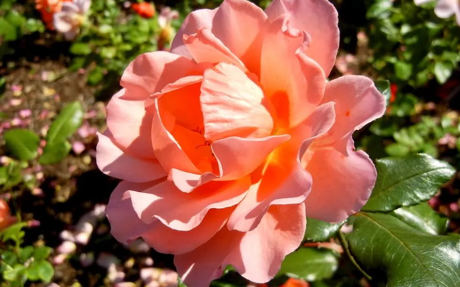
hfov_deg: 34.5
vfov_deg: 22.0
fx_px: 740
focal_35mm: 59
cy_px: 161
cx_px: 237
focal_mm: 9.3
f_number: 7.8
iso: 160
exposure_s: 1/350
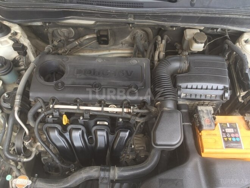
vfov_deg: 48.2
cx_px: 125
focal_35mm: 29
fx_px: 209
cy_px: 94
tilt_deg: -59.1
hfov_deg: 61.7
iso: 32
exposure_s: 1/50
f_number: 2.2
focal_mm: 4.15
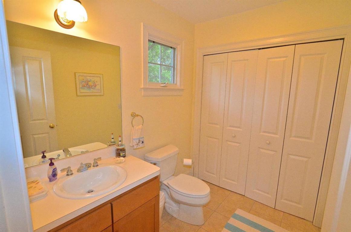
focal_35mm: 16
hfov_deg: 95.1
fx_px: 160
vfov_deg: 71.7
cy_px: 116
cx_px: 176
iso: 1600
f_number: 8
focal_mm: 11
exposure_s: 1/200
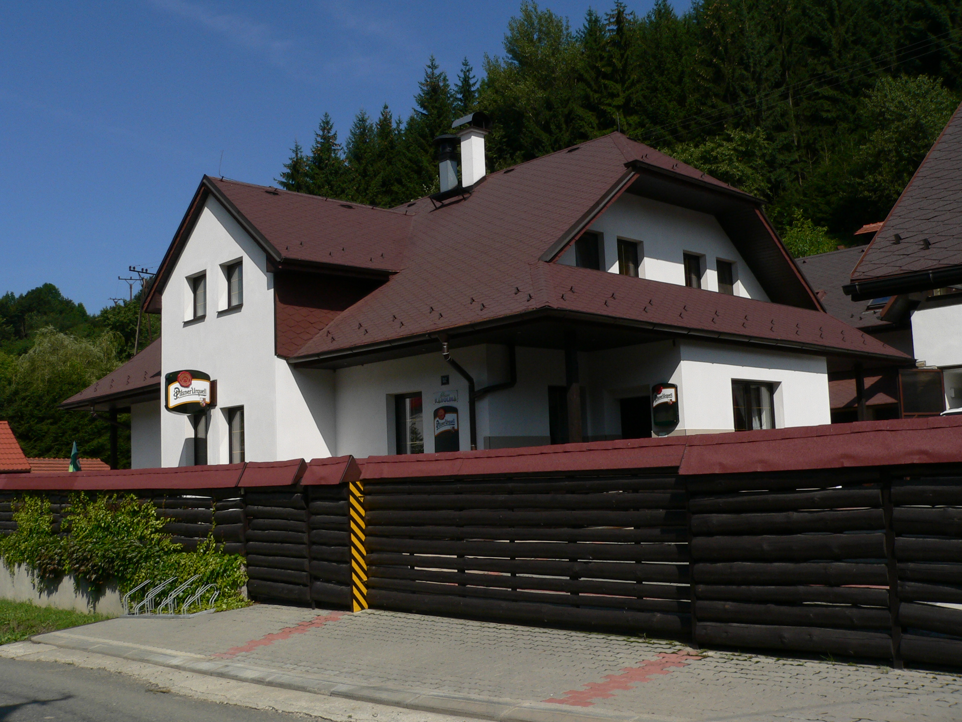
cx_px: 481
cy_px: 361
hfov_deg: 51.4
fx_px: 1000
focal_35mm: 36
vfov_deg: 39.7
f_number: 5.2
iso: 100
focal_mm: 6
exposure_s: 1/1000
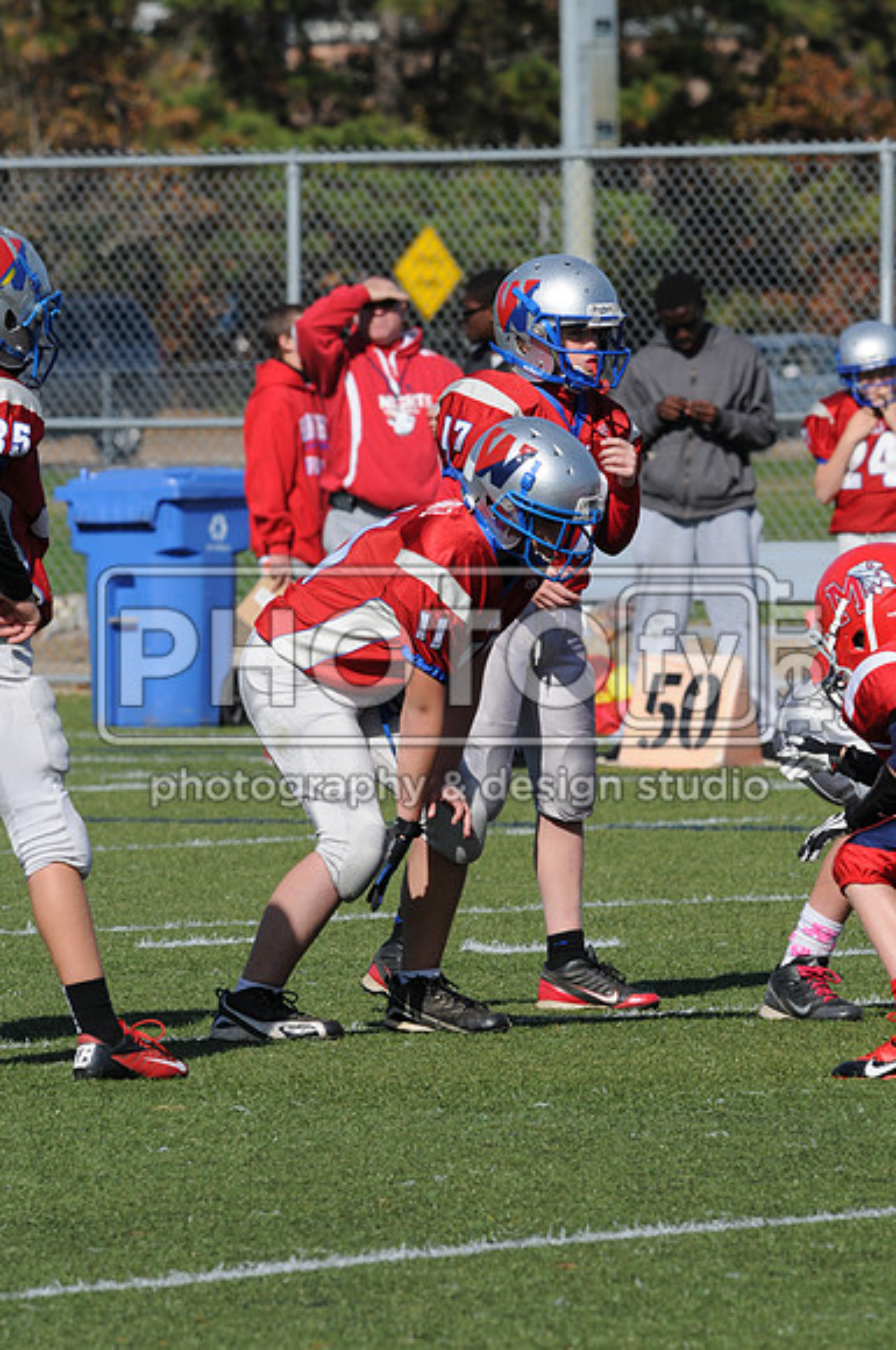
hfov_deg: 3.0
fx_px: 16849
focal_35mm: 450
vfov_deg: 4.6
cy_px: 675
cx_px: 448
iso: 200
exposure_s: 1/500
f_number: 11
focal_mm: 300
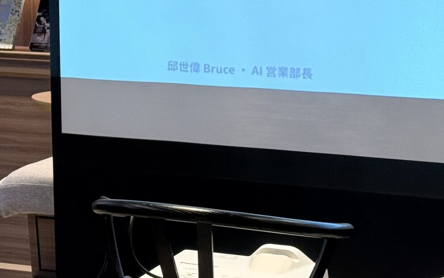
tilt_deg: +0.7
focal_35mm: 131
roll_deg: -0.9
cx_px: 39
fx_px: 1585
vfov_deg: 9.8
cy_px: -82
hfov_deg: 15.7
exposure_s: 1/60
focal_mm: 6.76
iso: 50
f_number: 1.78
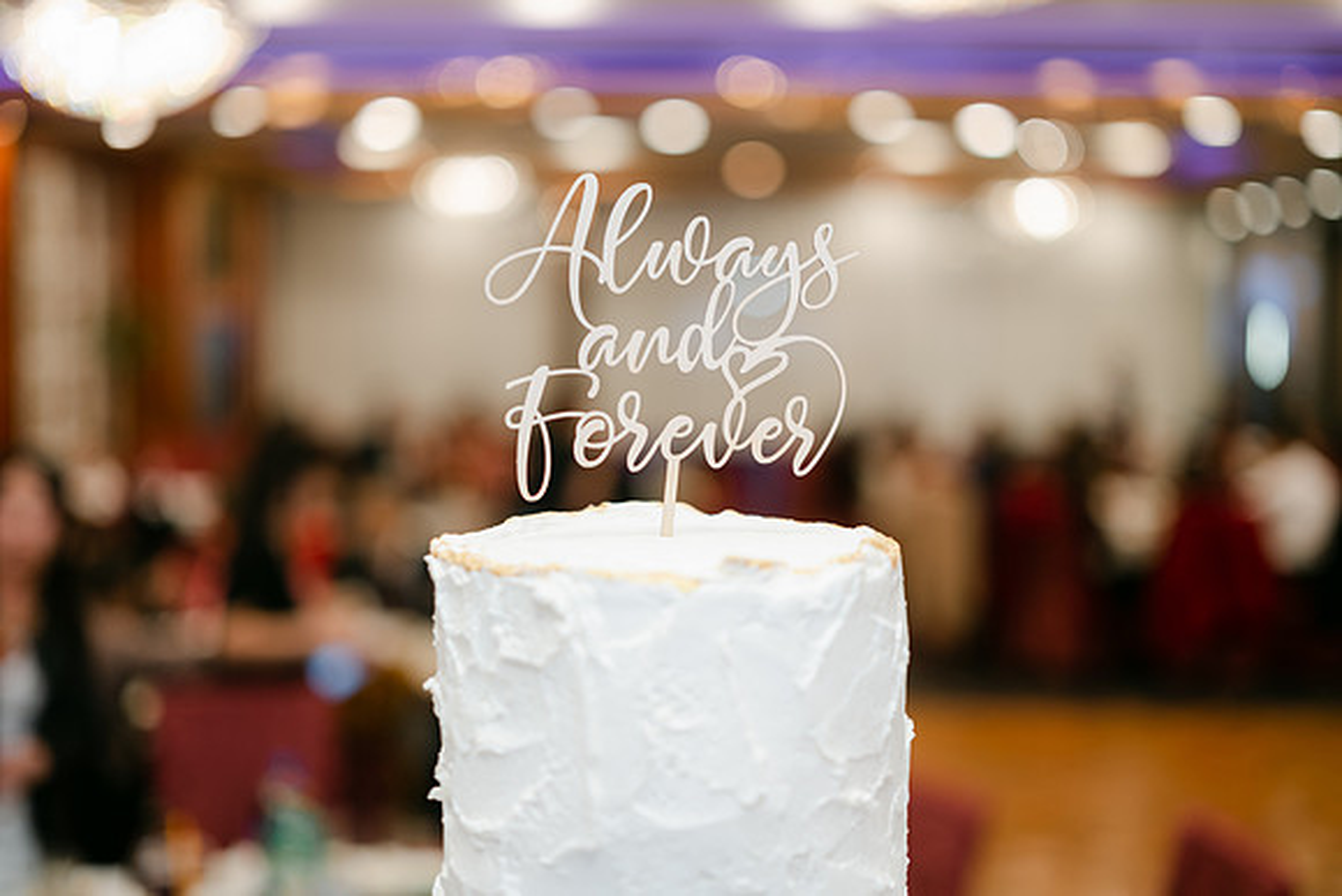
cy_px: 448
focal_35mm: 50
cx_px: 671
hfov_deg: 39.6
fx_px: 1864
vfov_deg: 27.0
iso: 200
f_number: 1.4
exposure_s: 1/125
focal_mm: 33
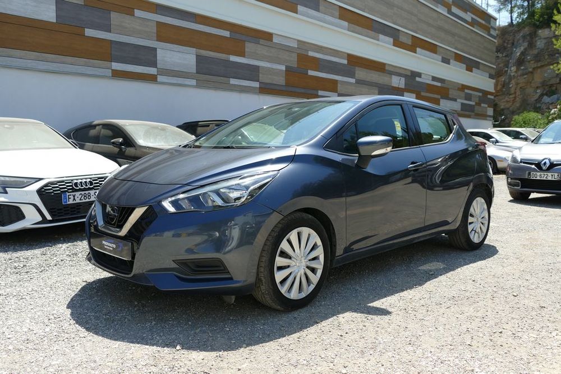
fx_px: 499
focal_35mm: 32
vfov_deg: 41.1
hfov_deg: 58.7
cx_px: 280
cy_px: 187
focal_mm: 11.6
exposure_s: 1/1000
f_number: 3
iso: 125
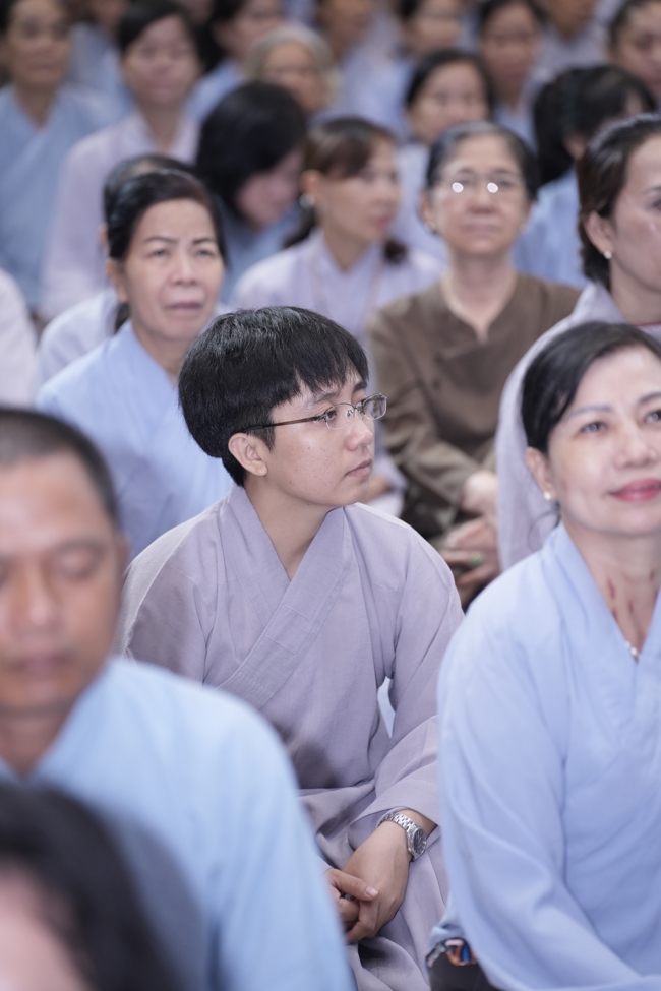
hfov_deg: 9.1
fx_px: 4131
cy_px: 496
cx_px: 330
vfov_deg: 13.7
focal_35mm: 150
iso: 1250
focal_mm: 150
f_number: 2.8
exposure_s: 1/125
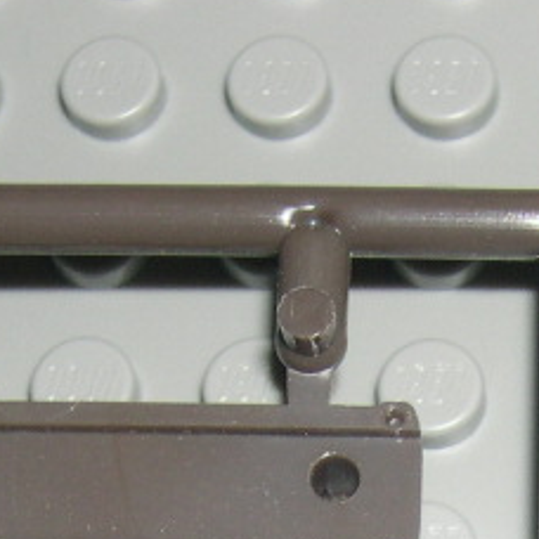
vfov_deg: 11.0
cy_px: 894
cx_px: 499
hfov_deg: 11.5
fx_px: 2660
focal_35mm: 151
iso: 100
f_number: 7.6
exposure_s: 1/60
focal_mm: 8
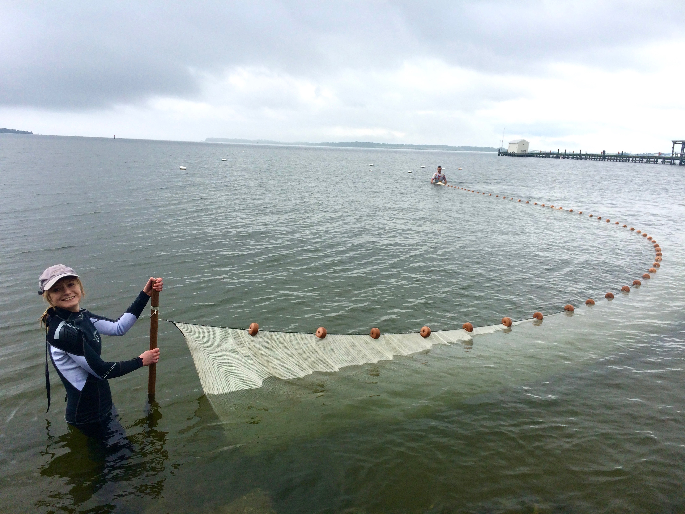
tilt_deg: -10.7
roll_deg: -0.6
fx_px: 574
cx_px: 342
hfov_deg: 61.7
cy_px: 257
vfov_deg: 48.2
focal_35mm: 29
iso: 32
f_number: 2.2
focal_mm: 4.15
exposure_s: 1/1466
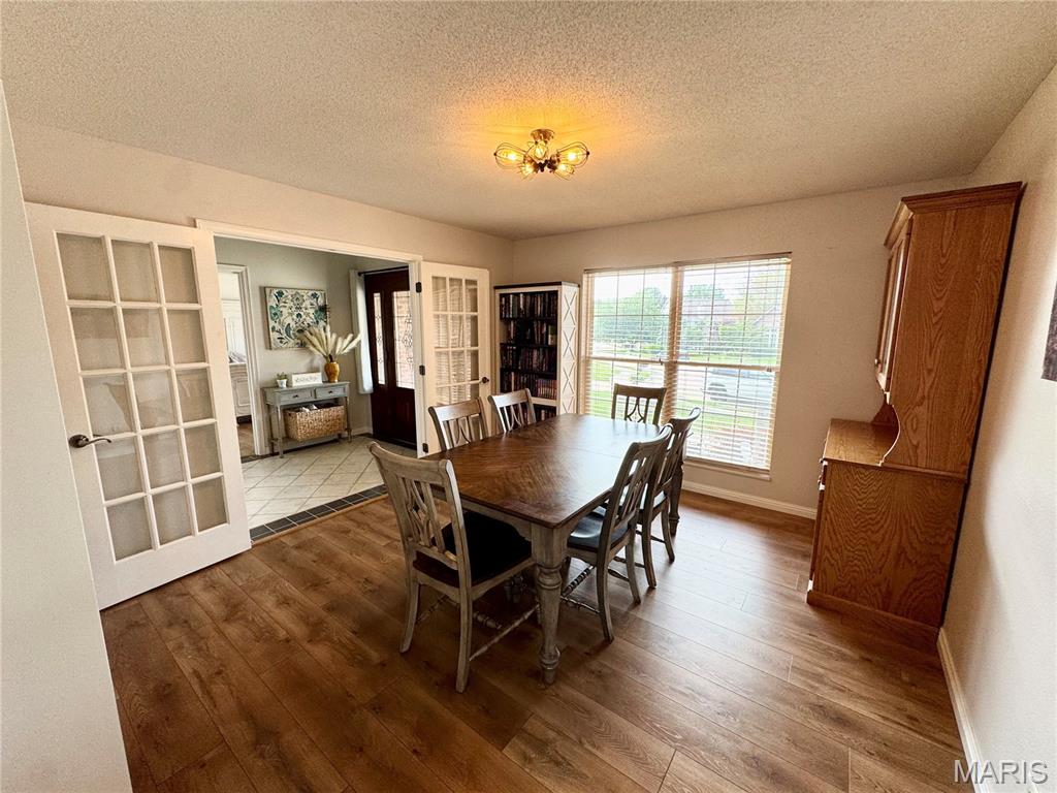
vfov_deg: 85.7
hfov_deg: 102.1
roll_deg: -0.3
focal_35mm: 14
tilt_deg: -9.6
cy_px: 396
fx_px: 427
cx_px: 528
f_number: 2.2
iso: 100
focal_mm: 2.22
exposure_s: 1/120
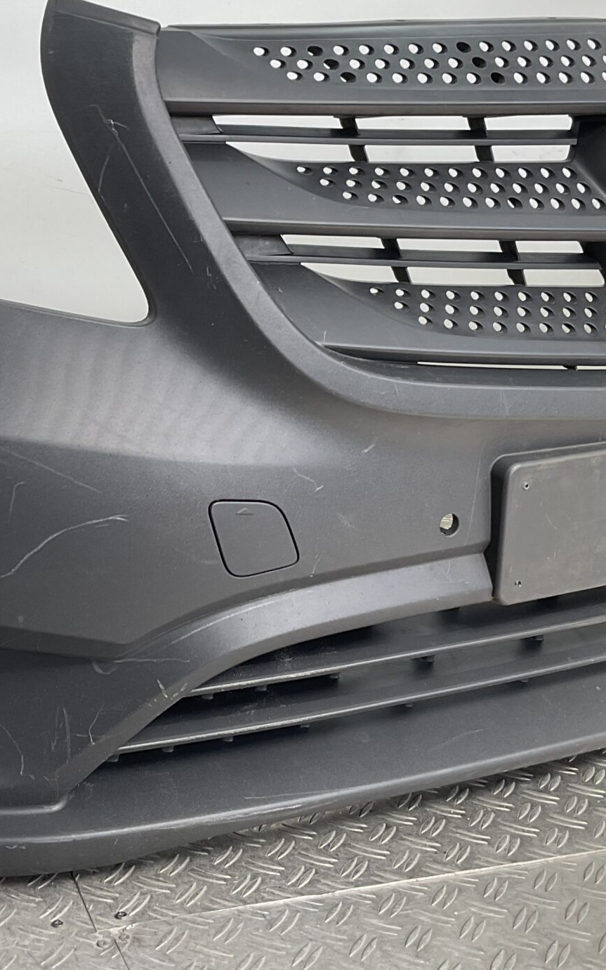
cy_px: 358
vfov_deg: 35.5
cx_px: 162
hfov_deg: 22.6
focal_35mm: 57
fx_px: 1506
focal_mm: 3
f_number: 1.8
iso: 16
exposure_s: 1/126
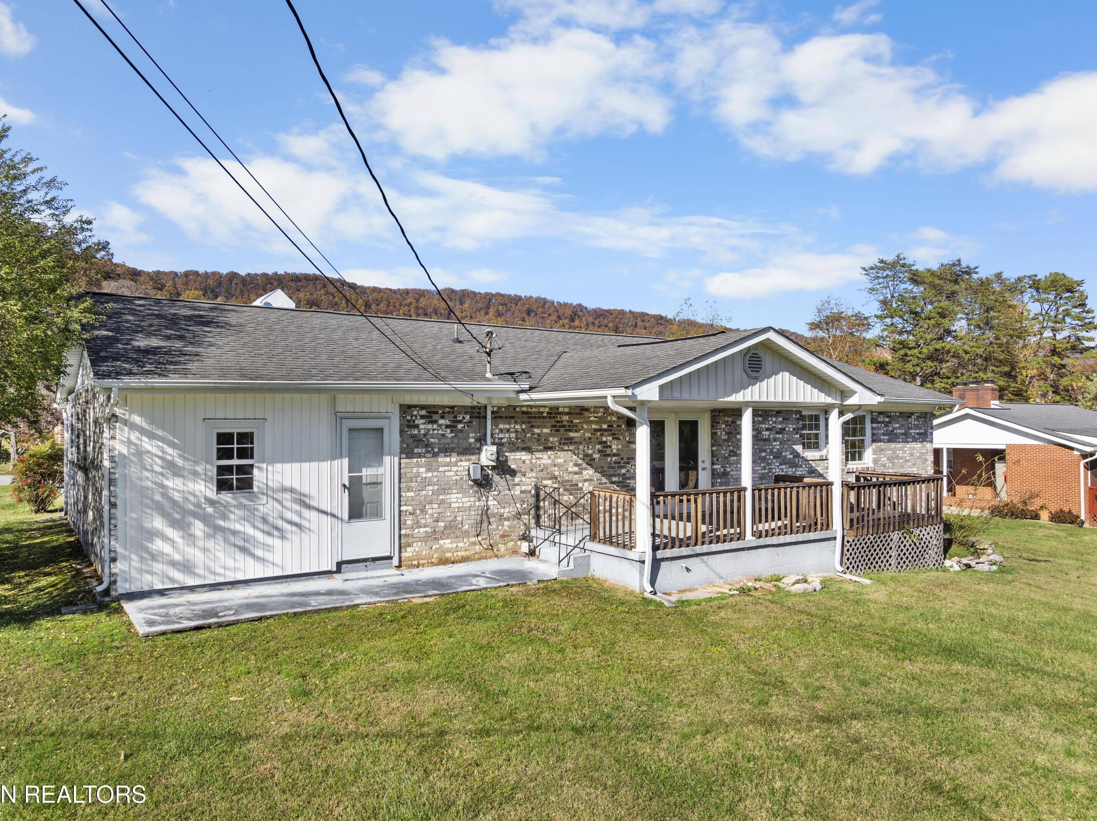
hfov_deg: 69.4
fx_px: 792
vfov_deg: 54.8
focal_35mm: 25
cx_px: 539
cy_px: 406
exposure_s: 1/200
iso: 100
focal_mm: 12.29
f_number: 2.8
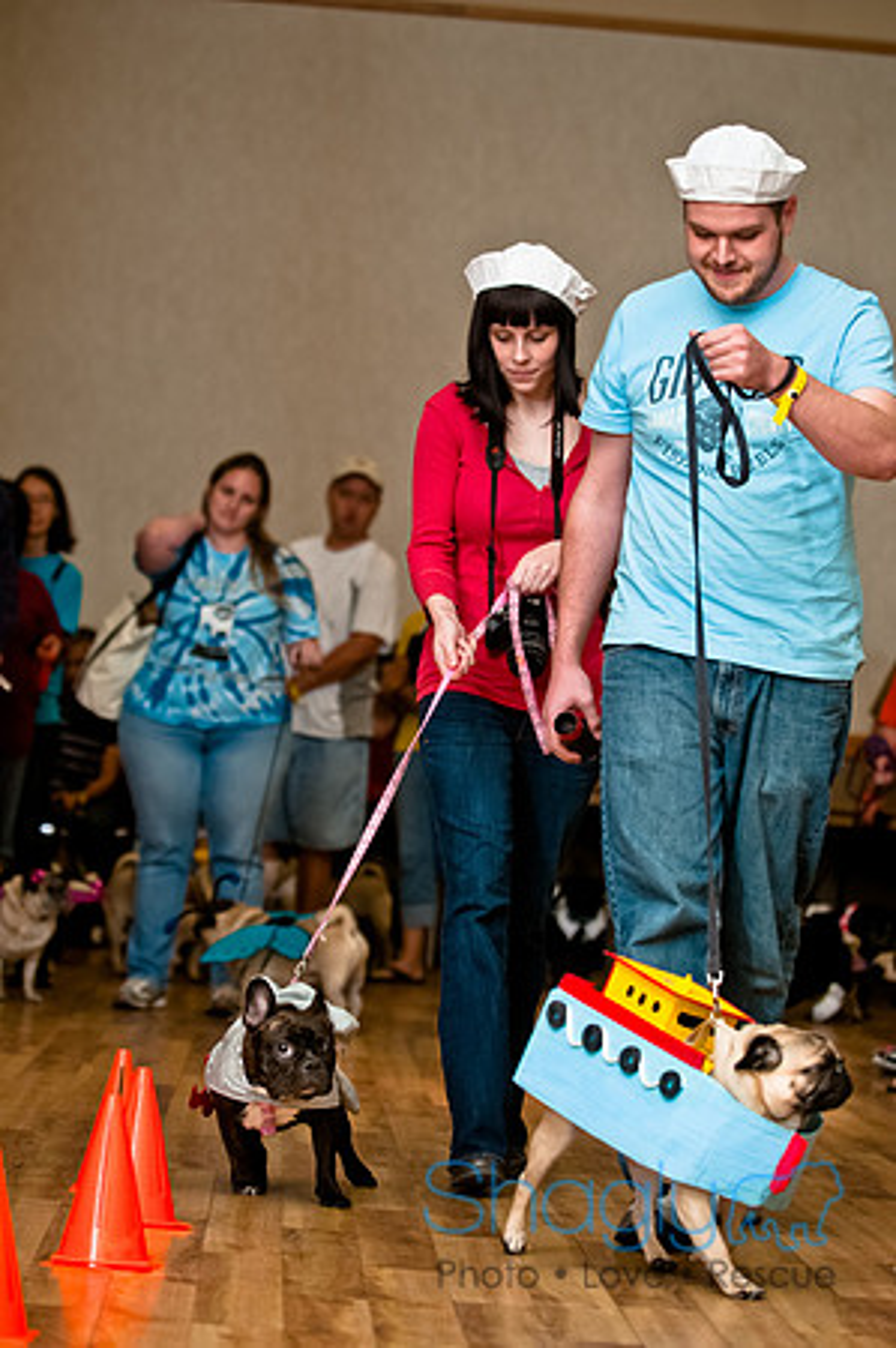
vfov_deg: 17.1
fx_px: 4490
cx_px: 448
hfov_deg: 11.4
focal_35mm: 120
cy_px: 674
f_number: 2.8
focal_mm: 80
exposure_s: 1/200
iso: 200
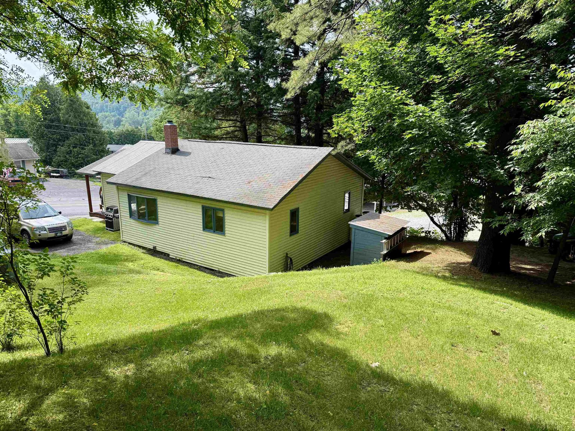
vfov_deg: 56.8
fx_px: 399
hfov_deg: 71.6
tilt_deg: -13.4
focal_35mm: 24
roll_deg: -0.2
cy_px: 216
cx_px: 288
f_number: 1.78
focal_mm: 6.76
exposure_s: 1/1156
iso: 80
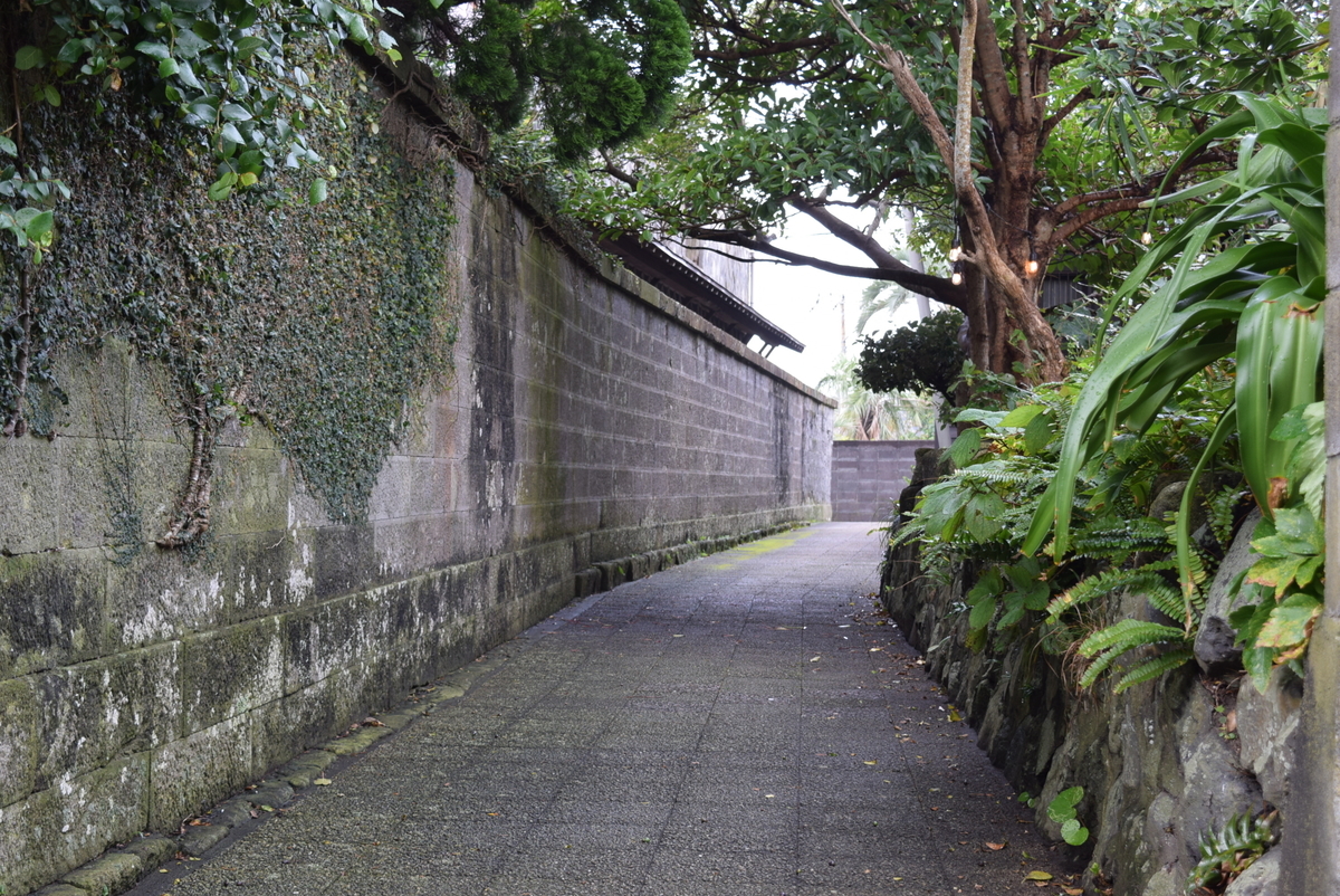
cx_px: 670
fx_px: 1956
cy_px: 448
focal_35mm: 52
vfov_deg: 25.8
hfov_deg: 37.8
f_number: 7.1
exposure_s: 1/50
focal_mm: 35
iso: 200
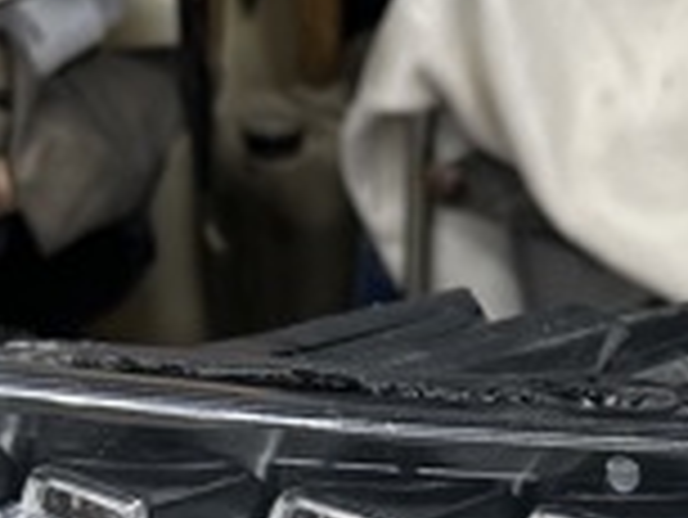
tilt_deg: -42.3
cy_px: 926
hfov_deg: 19.6
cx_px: 409
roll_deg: -0.8
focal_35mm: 100
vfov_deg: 13.4
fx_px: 1989
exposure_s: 1/100
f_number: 1.78
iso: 100
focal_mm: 6.86
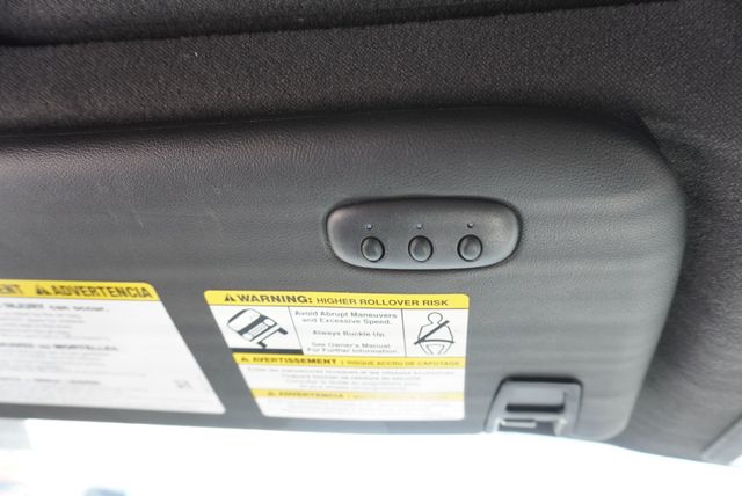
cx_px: 371
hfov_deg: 73.7
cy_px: 248
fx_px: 495
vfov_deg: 53.2
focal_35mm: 24
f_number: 4
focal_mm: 16
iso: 400
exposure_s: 1/60
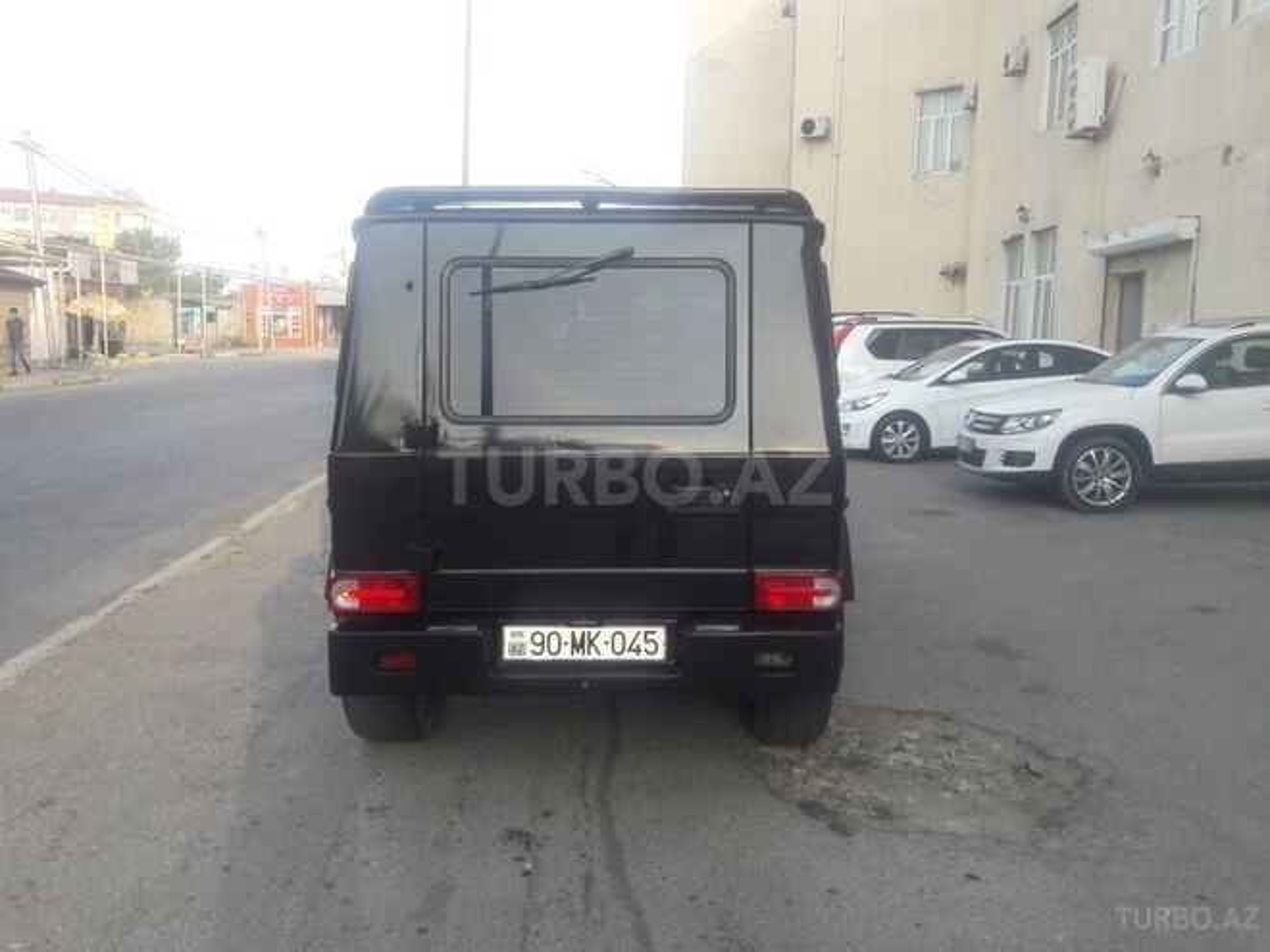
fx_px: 1027
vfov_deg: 49.7
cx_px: 635
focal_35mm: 28
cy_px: 476
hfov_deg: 63.4
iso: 40
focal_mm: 3.7
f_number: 1.9
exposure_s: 1/185
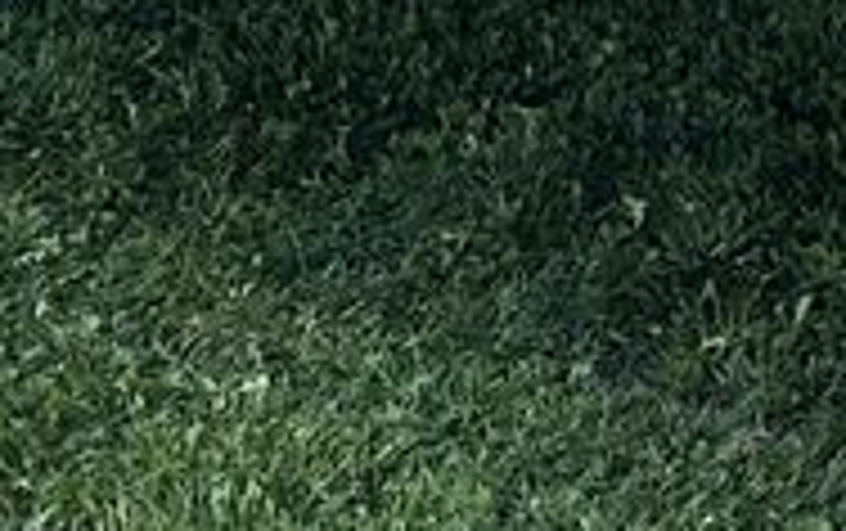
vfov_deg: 6.8
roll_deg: +0.1
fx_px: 3994
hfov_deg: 11.9
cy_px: -1120
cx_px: 927
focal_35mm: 173
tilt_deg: -2.9
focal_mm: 6.86
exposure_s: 1/1357
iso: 80
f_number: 1.78
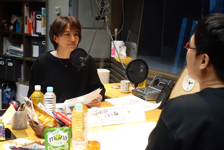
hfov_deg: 34.5
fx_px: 361
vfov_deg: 23.4
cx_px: 112
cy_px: 75
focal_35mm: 58
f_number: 2.8
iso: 4000
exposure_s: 1/250
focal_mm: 21.19
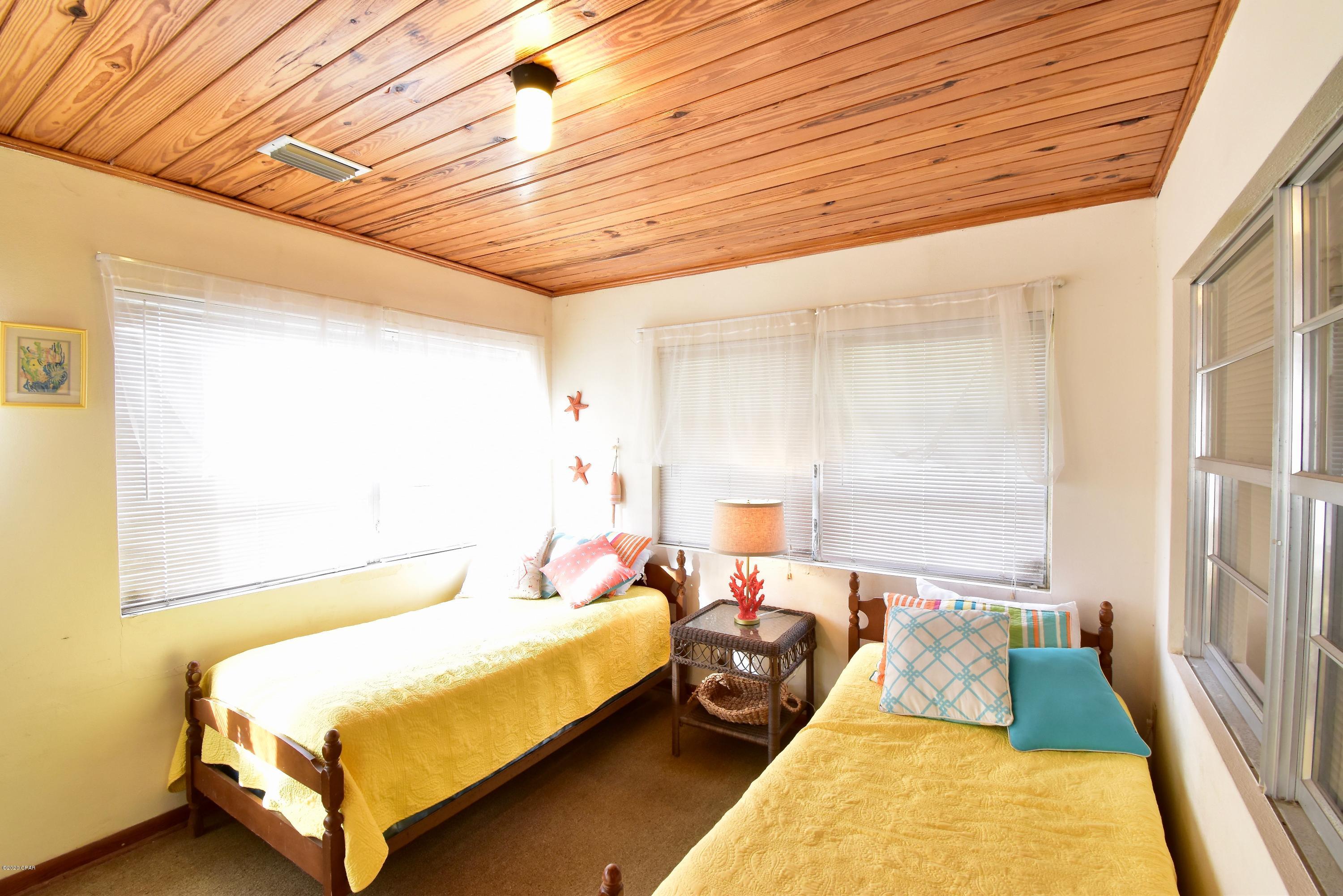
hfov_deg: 100.4
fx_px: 560
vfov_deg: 77.3
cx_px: 672
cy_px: 448
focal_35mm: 15
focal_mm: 10
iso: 800
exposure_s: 1/6
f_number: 13
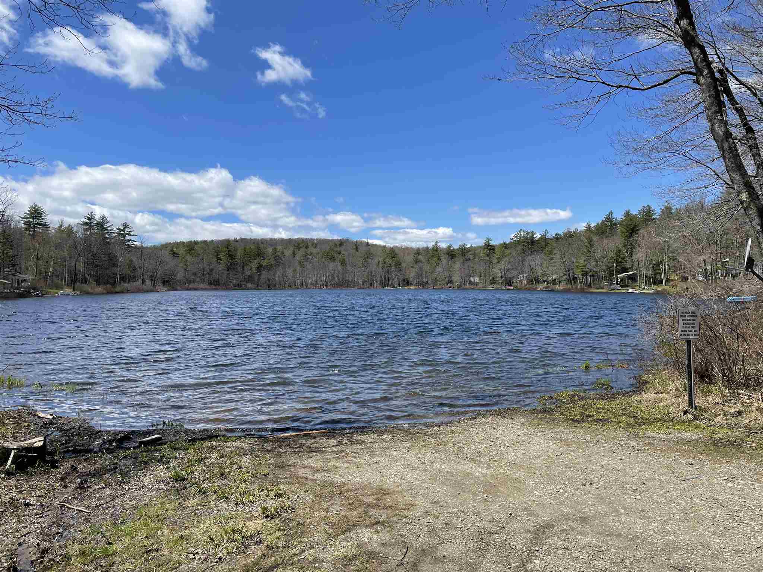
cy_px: 286
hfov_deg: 67.3
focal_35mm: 26
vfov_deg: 53.1
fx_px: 573
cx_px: 382
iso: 32
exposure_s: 1/3861
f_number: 1.6
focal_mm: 4.2
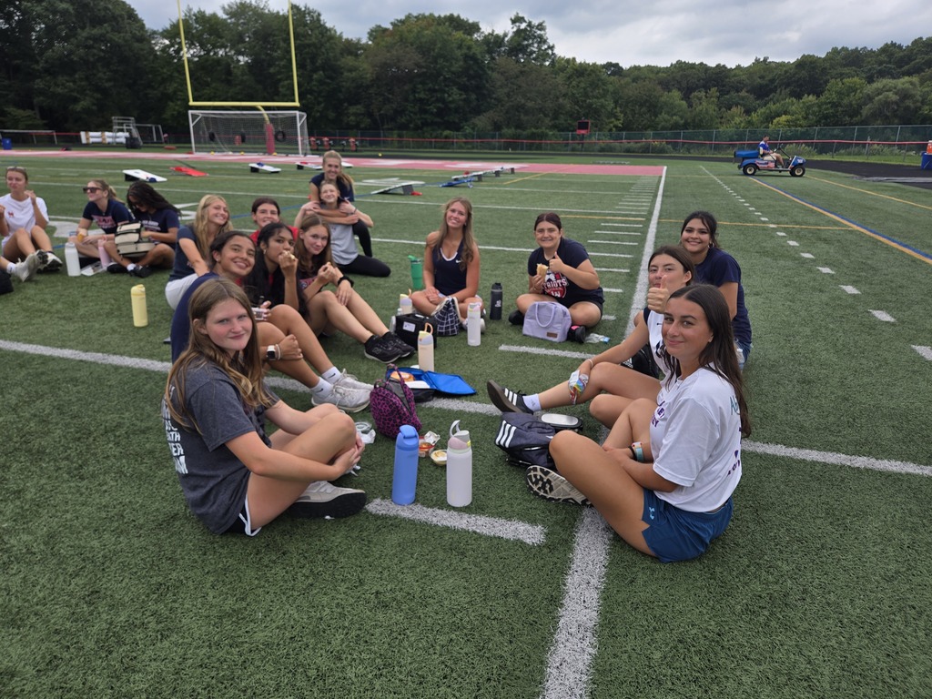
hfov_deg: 73.9
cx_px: 466
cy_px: 350
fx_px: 619
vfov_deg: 58.9
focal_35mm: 23
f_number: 1.8
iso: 25
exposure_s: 1/657
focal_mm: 5.4
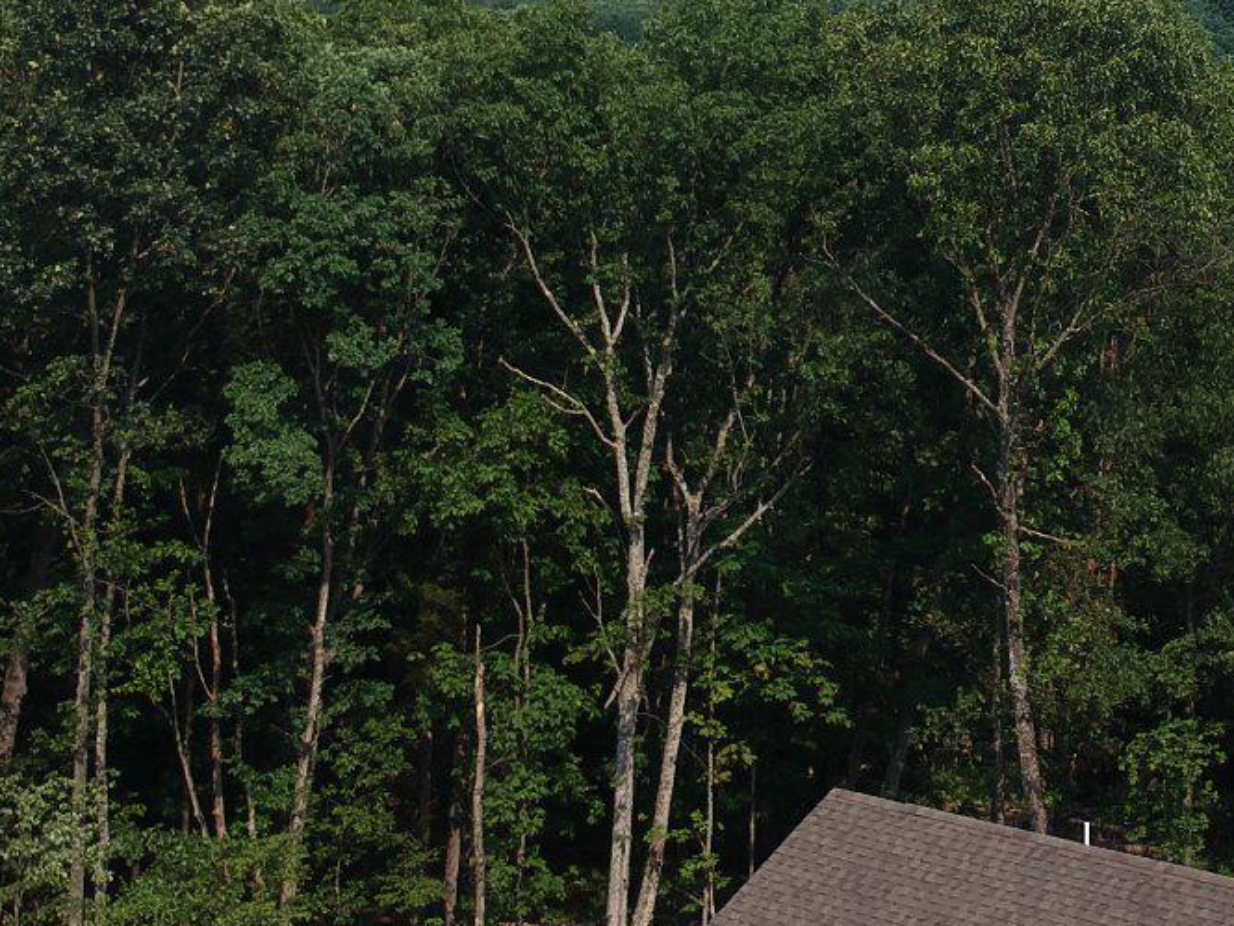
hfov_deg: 24.4
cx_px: 1171
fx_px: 2745
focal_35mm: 77
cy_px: -50
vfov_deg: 18.5
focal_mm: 4.49
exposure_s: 1/1250
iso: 100
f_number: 2.6
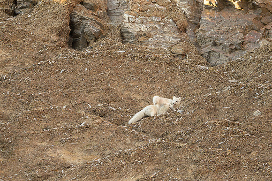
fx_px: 3775
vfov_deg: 2.7
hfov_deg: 4.1
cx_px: 136
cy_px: 90
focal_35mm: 500
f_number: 4
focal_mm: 500
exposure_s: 1/2000
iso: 2000
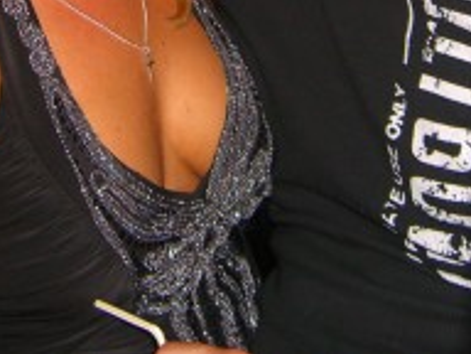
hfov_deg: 16.5
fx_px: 1619
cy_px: -197
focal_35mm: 119
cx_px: 157
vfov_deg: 11.8
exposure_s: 1/60
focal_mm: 7.9
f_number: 2.8
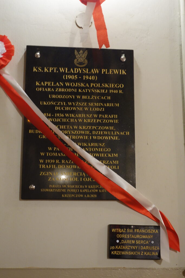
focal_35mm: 54
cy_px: 139
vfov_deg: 36.9
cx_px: 92
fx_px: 416
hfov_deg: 25.1
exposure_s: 1/13
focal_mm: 19.98
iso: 800
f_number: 3.5
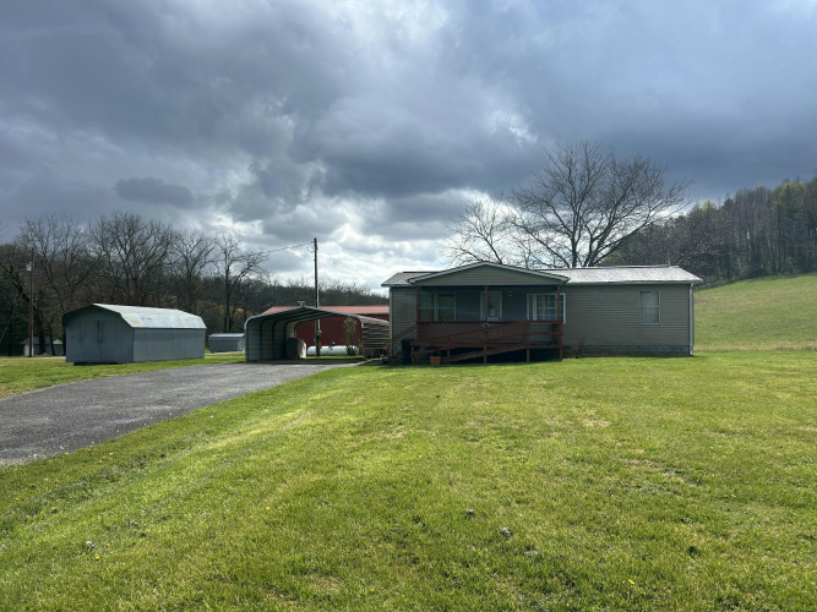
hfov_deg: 67.3
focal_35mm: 26
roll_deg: +0.2
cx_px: 408
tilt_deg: +1.7
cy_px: 306
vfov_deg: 53.0
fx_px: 614
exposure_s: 1/4630
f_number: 1.5
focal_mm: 5.7
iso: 50
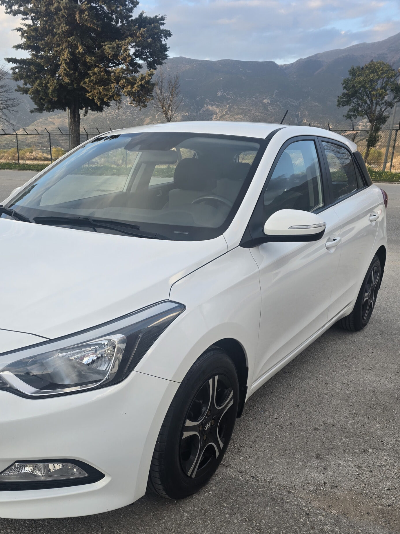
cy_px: 349
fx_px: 493
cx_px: 159
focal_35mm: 32
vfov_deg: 55.8
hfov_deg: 43.9
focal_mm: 6.3
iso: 20
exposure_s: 1/180
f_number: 1.7
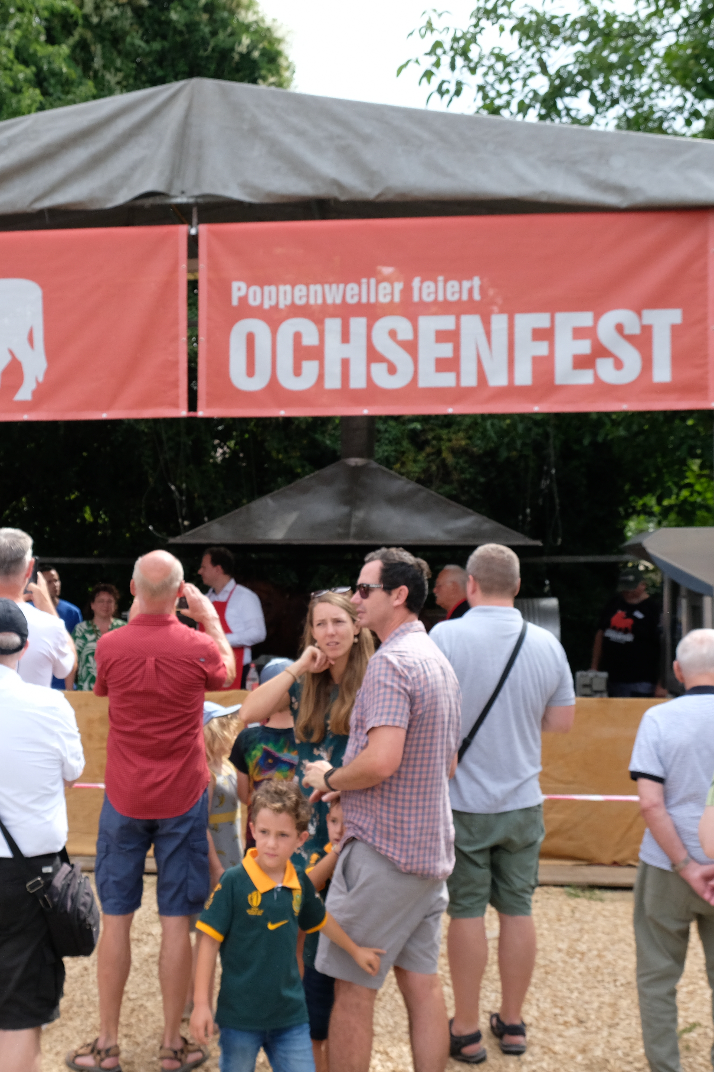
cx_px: 201
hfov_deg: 28.3
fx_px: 1398
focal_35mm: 47
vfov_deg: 41.9
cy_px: 542
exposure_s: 1/1500
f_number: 5.6
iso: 800
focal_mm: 20.5
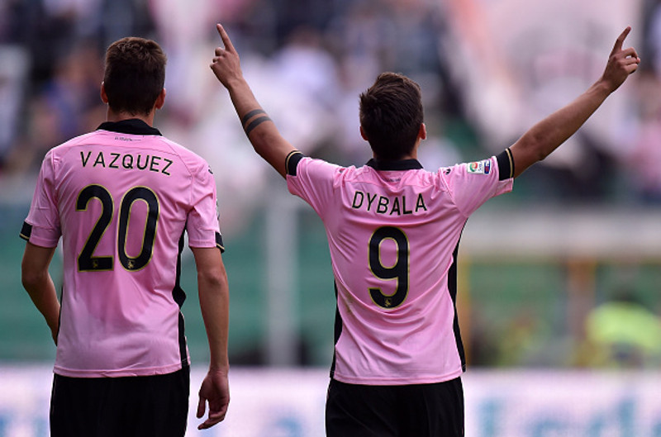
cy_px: 218
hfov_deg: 3.8
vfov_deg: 2.5
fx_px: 10073
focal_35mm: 550
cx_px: 330
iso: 1000
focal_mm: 550
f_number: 4
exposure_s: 1/1250
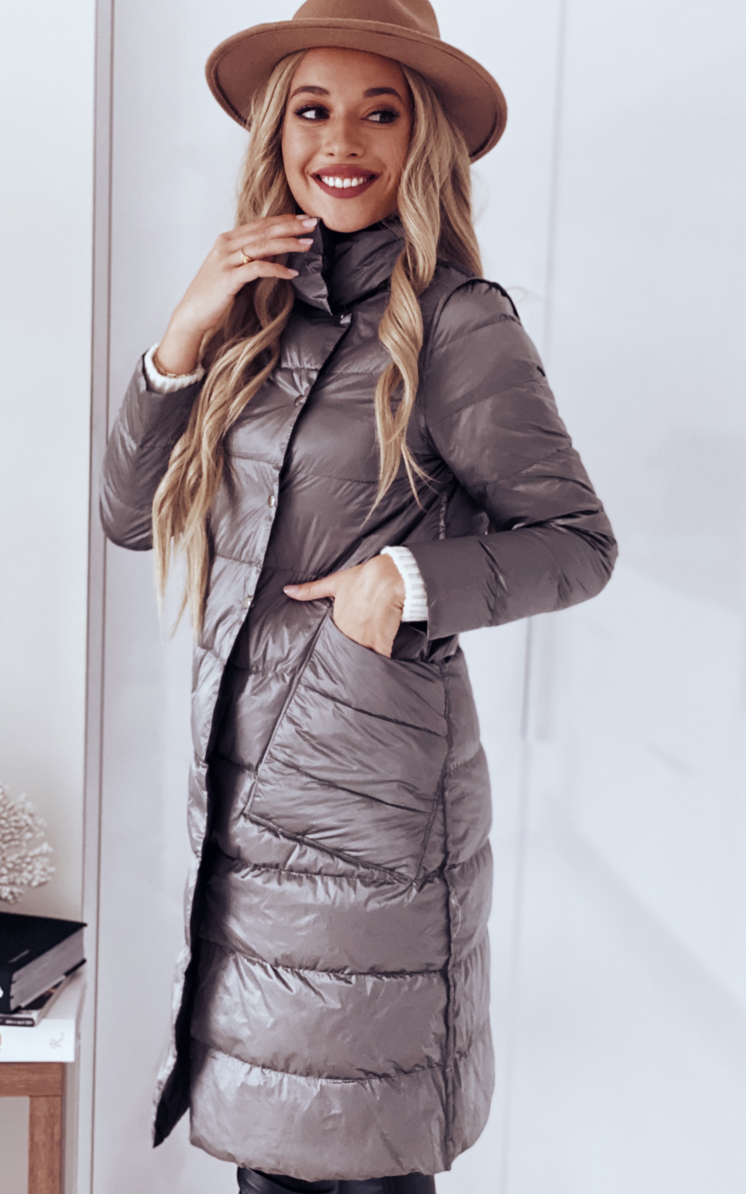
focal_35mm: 56
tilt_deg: -6.8
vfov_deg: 36.3
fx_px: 1822
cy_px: 600
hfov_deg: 23.1
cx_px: 352
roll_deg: -2.4
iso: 250
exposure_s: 1/67
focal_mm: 6
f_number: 2
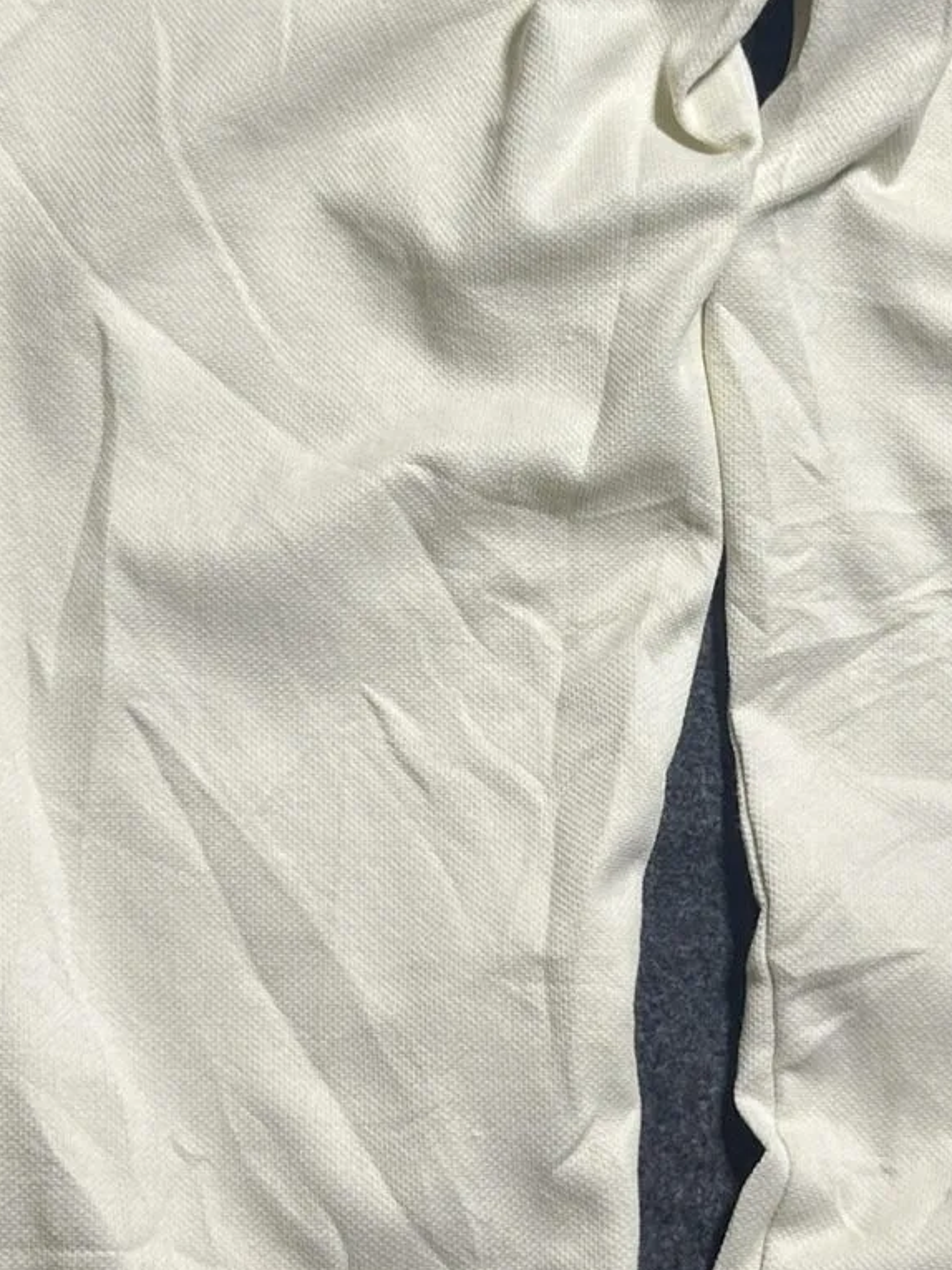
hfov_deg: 16.9
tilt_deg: -57.7
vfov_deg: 22.5
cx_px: 685
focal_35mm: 87
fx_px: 3189
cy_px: 550
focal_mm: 5.7
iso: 100
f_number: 1.5
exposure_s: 1/100
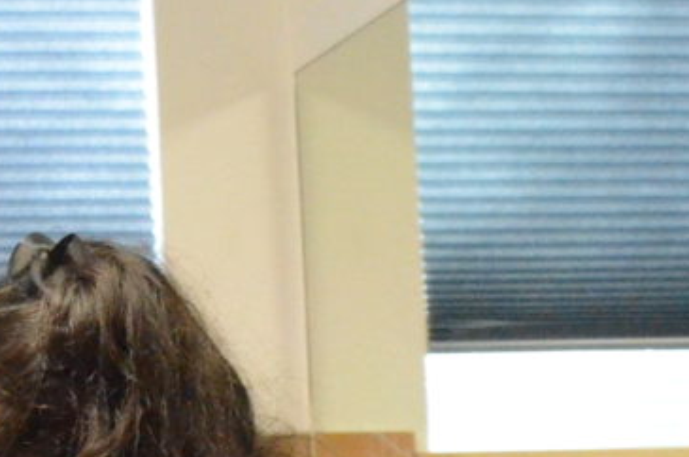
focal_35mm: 116
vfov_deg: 11.6
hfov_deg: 16.3
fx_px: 2216
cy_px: 479
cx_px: -298
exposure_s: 1/200
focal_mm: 18
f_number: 6.3
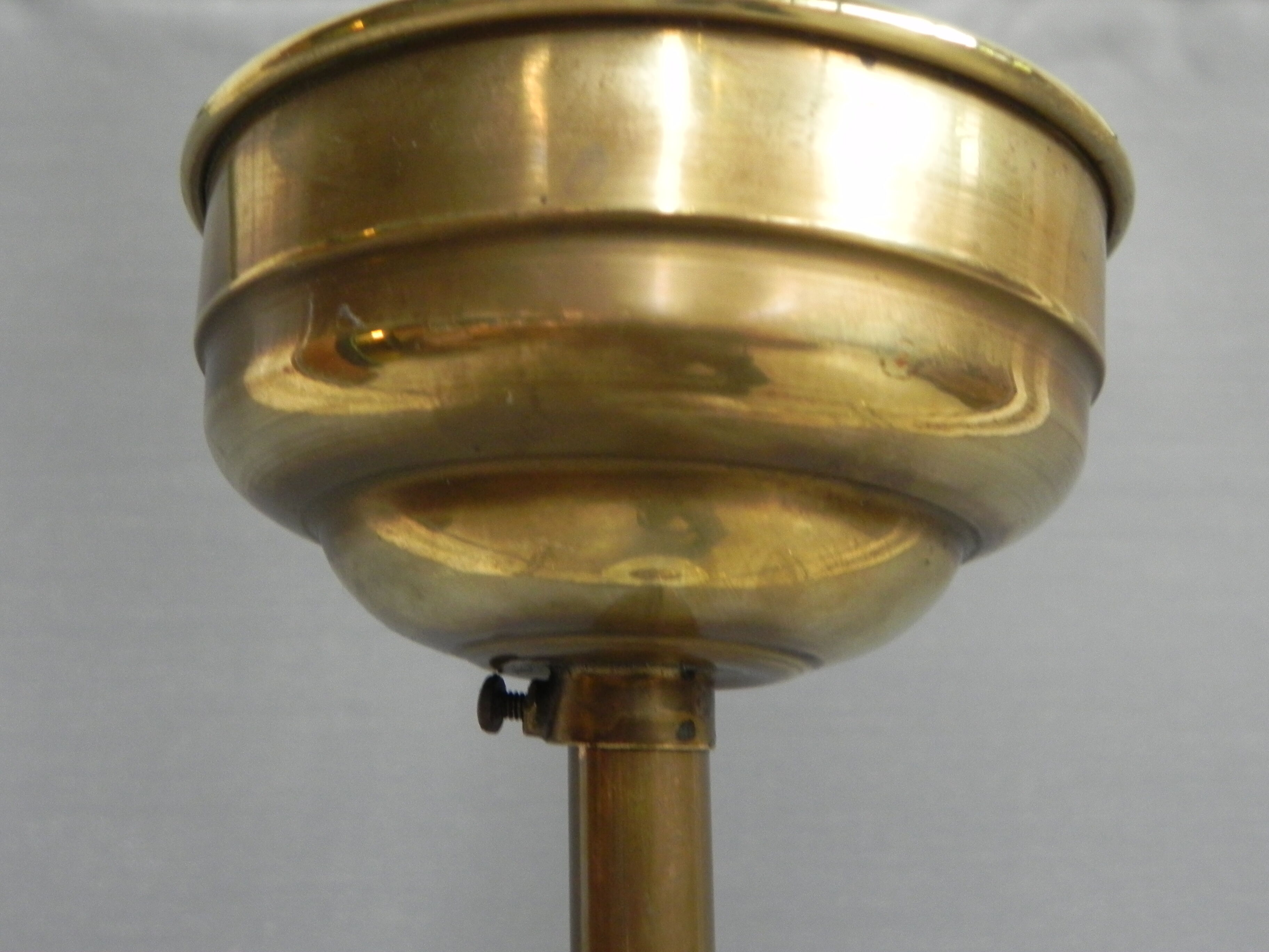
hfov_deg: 45.8
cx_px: 634
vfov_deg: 35.1
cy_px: 476
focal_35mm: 41
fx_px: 1503
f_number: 3.2
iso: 400
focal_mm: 7.3
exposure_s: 1/29.8
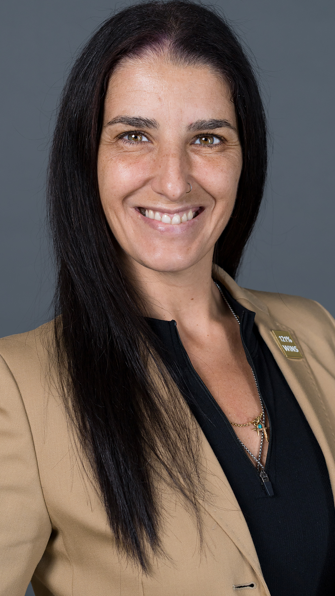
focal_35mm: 65
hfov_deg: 18.5
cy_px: 299
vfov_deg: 32.4
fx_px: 1026
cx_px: 177
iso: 500
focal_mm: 50
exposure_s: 1/100
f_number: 5
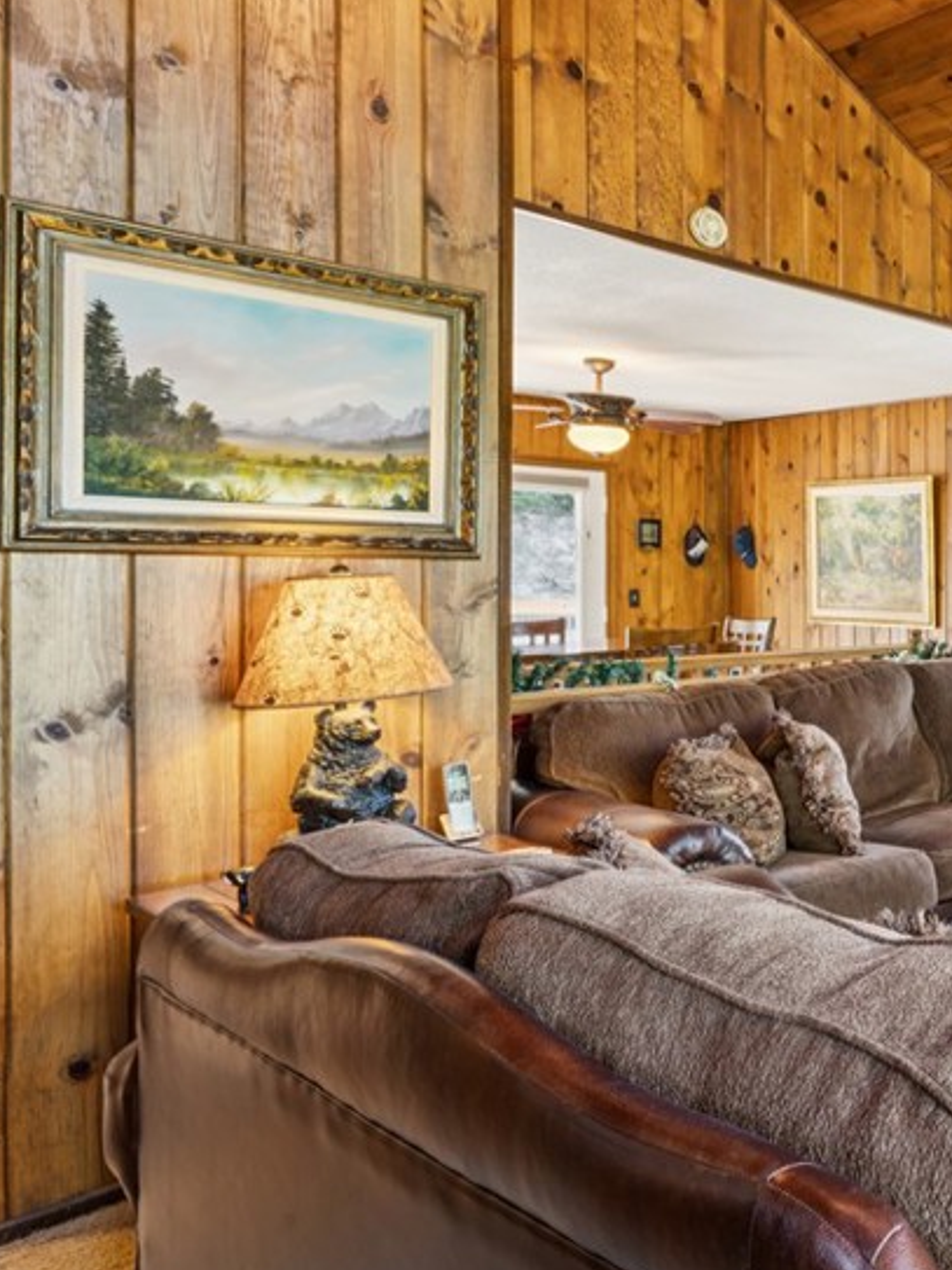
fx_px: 1070
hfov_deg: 35.5
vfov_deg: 61.3
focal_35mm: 29
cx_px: 1191
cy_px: 596
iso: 100
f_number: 13
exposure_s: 3.2
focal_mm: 16.1
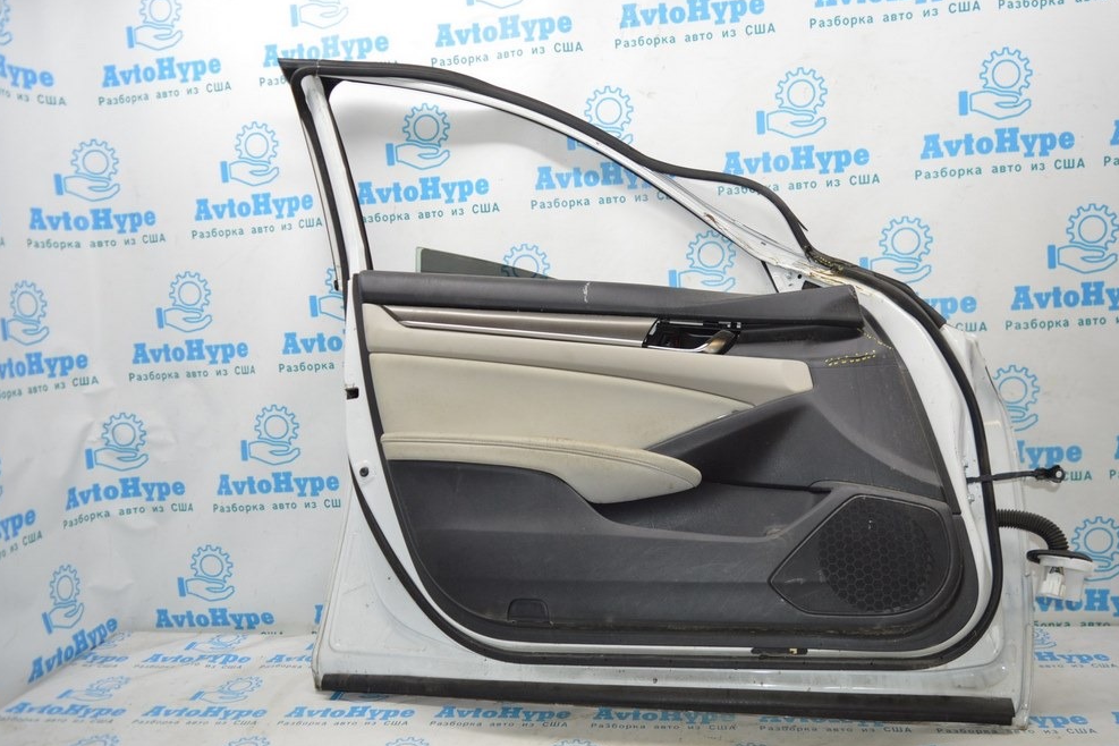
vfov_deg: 46.4
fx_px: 870
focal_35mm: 28
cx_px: 549
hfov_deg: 65.5
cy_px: 372
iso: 400
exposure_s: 1/60
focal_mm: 18
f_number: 4
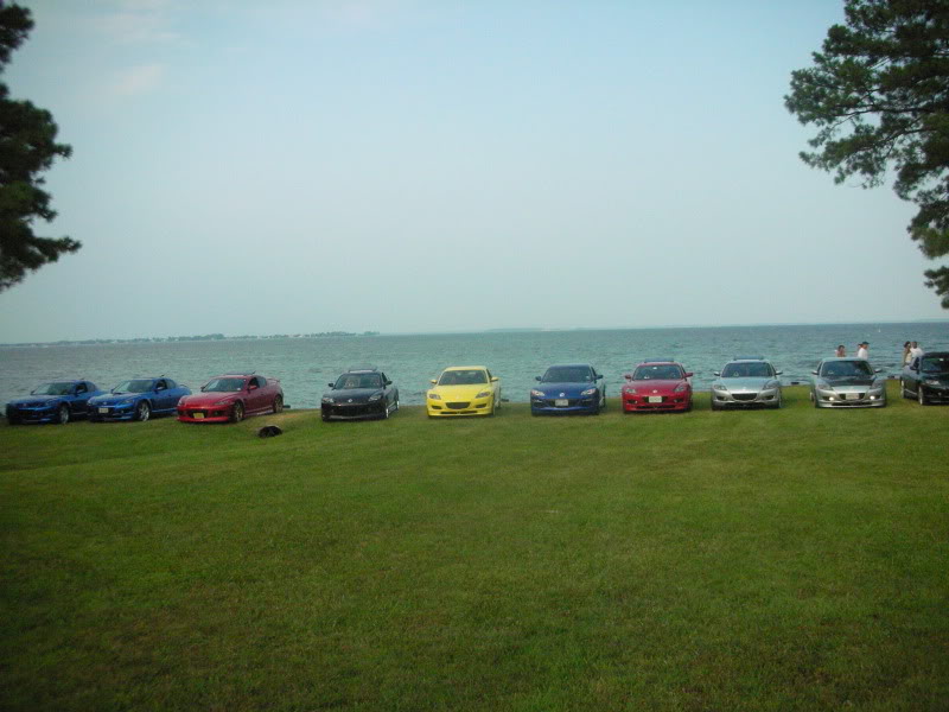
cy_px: 356
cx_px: 474
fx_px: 960
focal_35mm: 35
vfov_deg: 40.7
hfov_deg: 52.6
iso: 400
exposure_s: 1/236
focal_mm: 5.8
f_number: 8.5
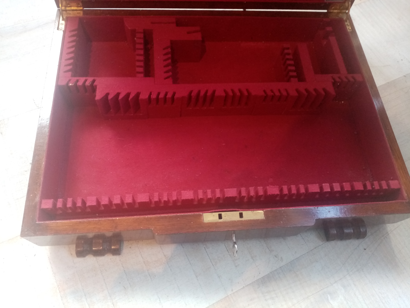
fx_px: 308
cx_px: 205
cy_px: 154
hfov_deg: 67.3
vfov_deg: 53.1
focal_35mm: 26
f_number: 1.8
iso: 323
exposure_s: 1/33.3
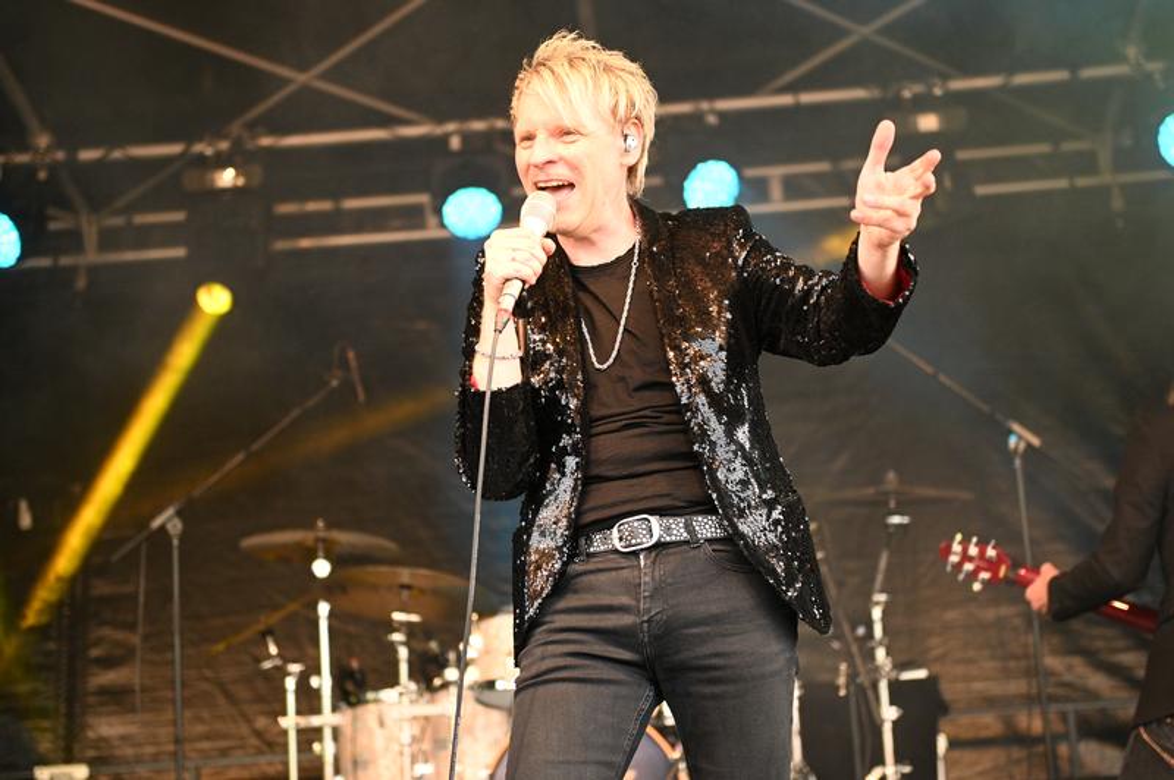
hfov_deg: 28.9
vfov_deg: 19.4
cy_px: 390
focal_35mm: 70
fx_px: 2281
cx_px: 587
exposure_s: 1/1250
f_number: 2.8
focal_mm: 70
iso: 2500
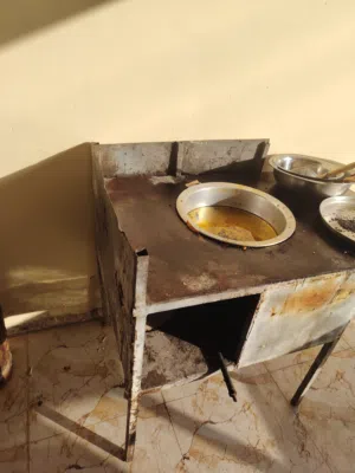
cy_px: 236
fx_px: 328
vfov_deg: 71.6
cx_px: 178
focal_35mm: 24
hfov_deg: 56.8
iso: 100
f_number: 1.75
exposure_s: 1/714
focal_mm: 5.25
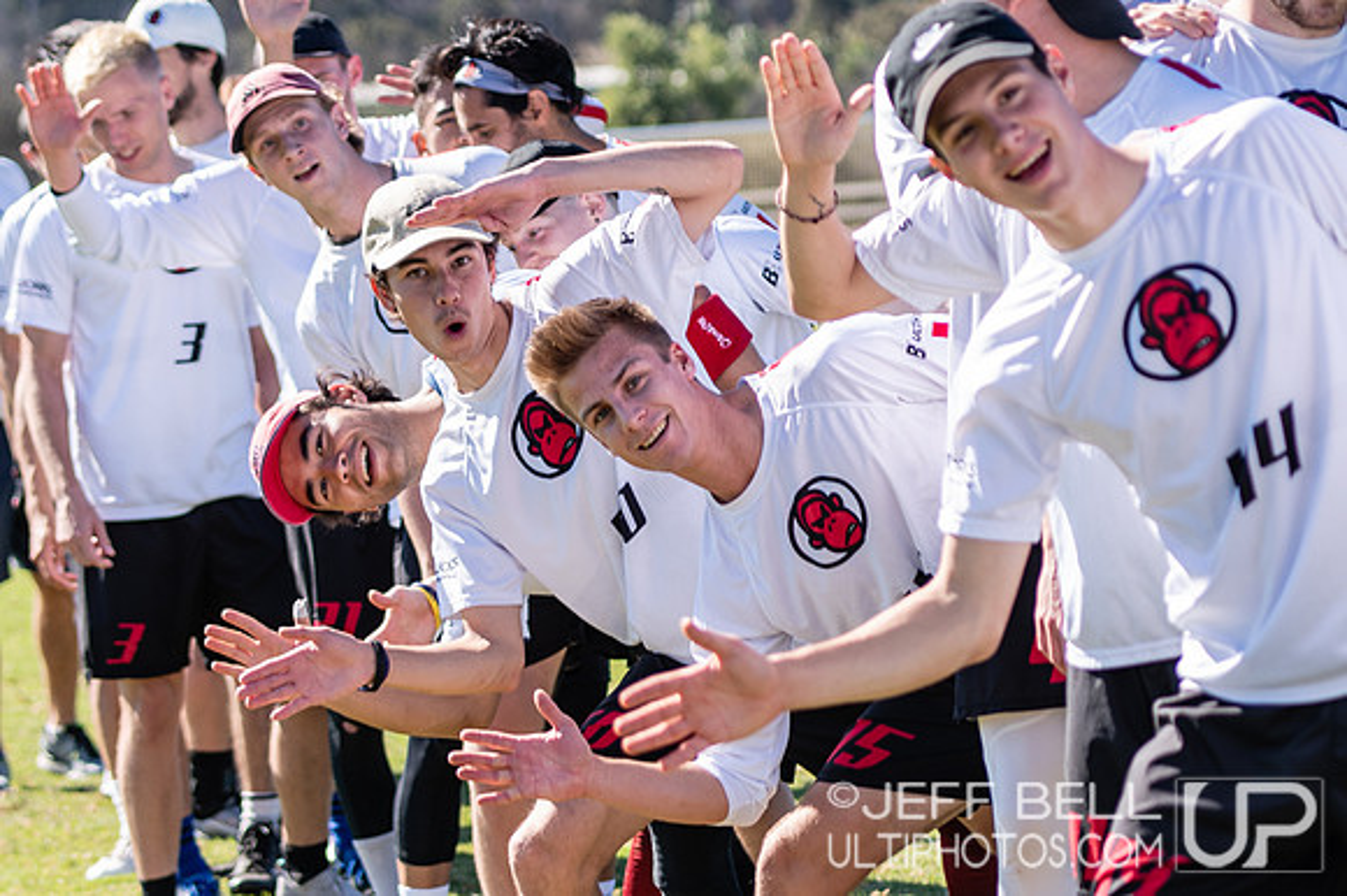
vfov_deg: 8.2
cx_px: 1018
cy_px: 335
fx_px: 6267
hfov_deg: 12.2
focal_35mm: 168
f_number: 2.8
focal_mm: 70
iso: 100
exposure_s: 1/800
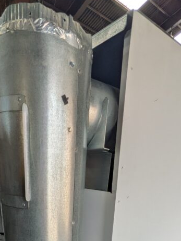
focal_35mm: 31
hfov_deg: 45.4
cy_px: 251
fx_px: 216
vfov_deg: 46.6
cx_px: 80
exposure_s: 1/49.5
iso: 106
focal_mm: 1.85
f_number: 2.2
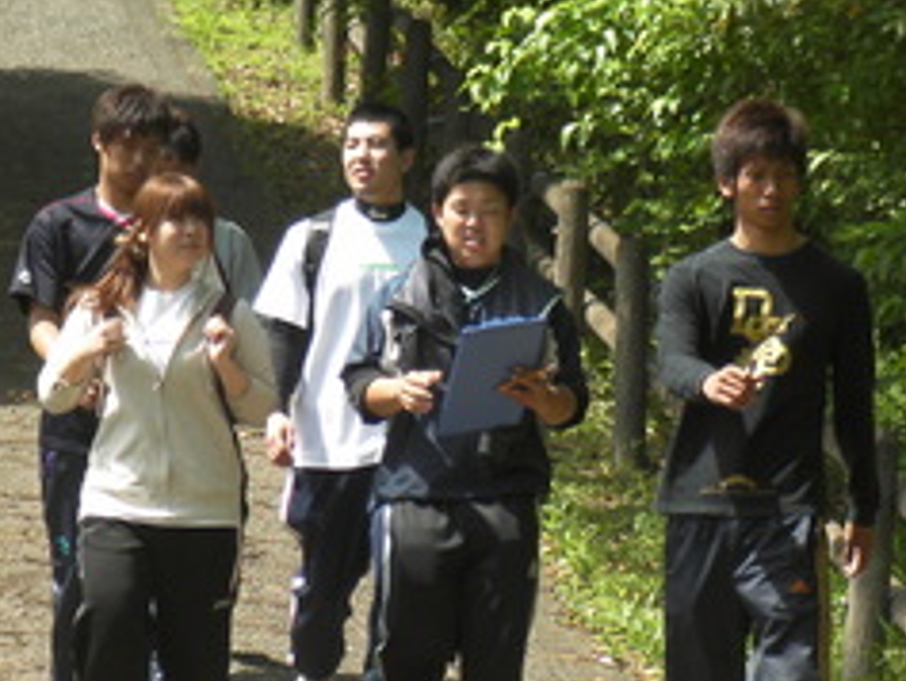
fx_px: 8353
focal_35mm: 319
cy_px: 352
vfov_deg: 4.7
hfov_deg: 6.2
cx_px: 512
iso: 50
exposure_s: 1/190
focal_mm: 31.7
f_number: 4.7
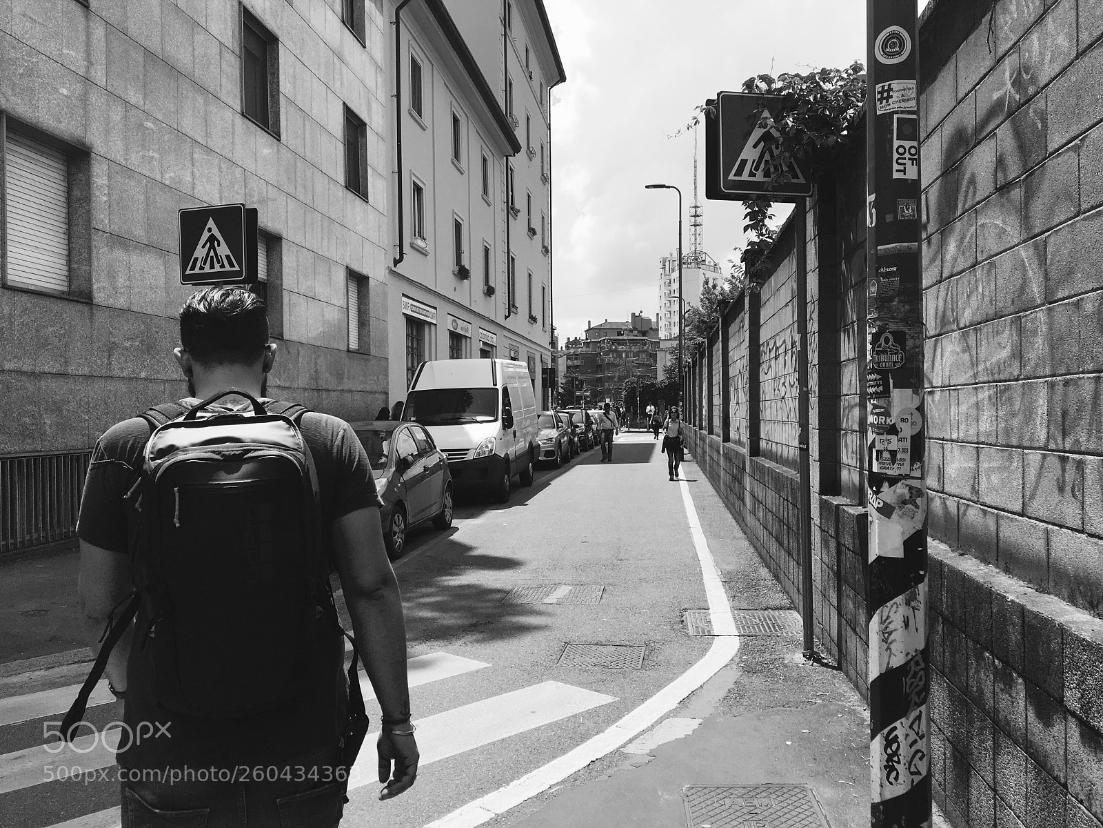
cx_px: 552
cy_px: 414
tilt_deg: +1.3
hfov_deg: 61.7
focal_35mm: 29
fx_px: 924
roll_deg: +1.4
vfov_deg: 48.2
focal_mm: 4.15
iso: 25
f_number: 2.2
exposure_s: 1/2137
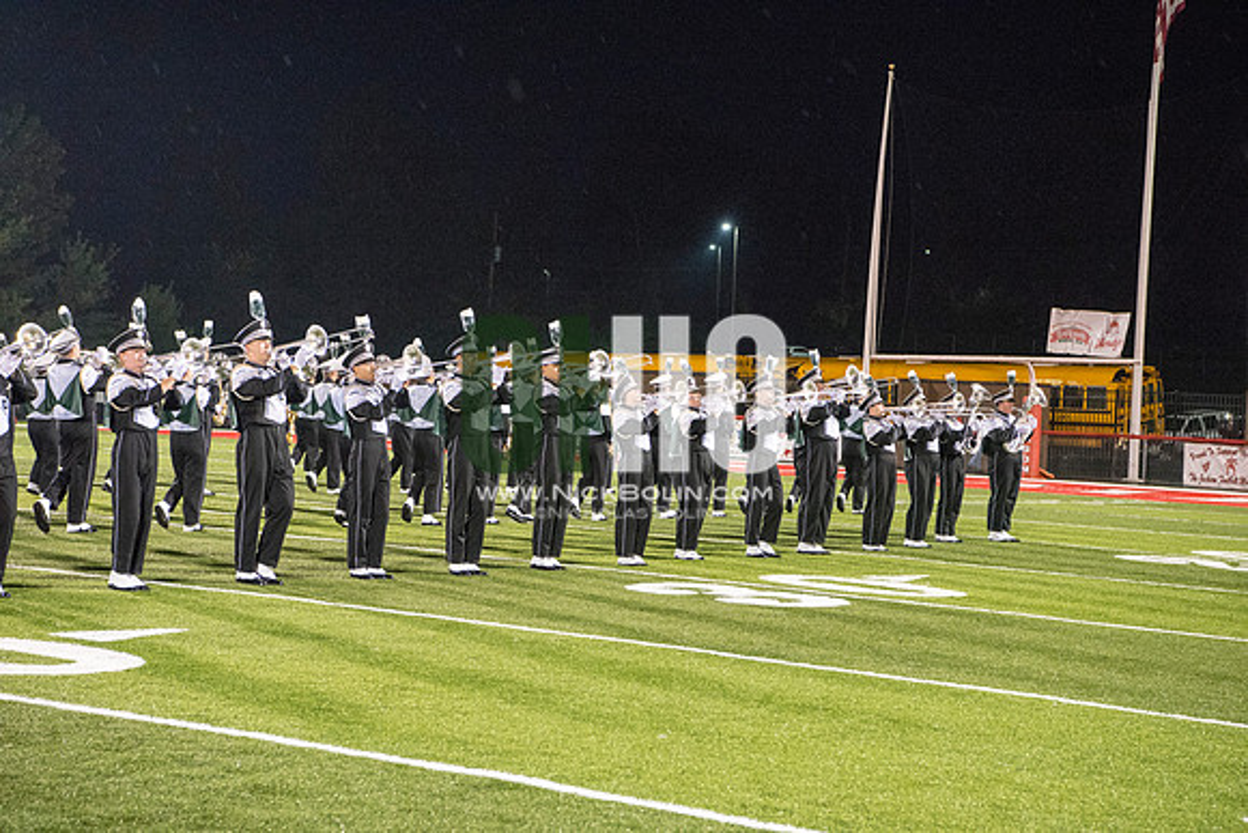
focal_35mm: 70
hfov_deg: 28.8
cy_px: 416
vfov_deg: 19.5
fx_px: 2427
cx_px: 624
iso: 5000
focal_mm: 70
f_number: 5.6
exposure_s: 1/200
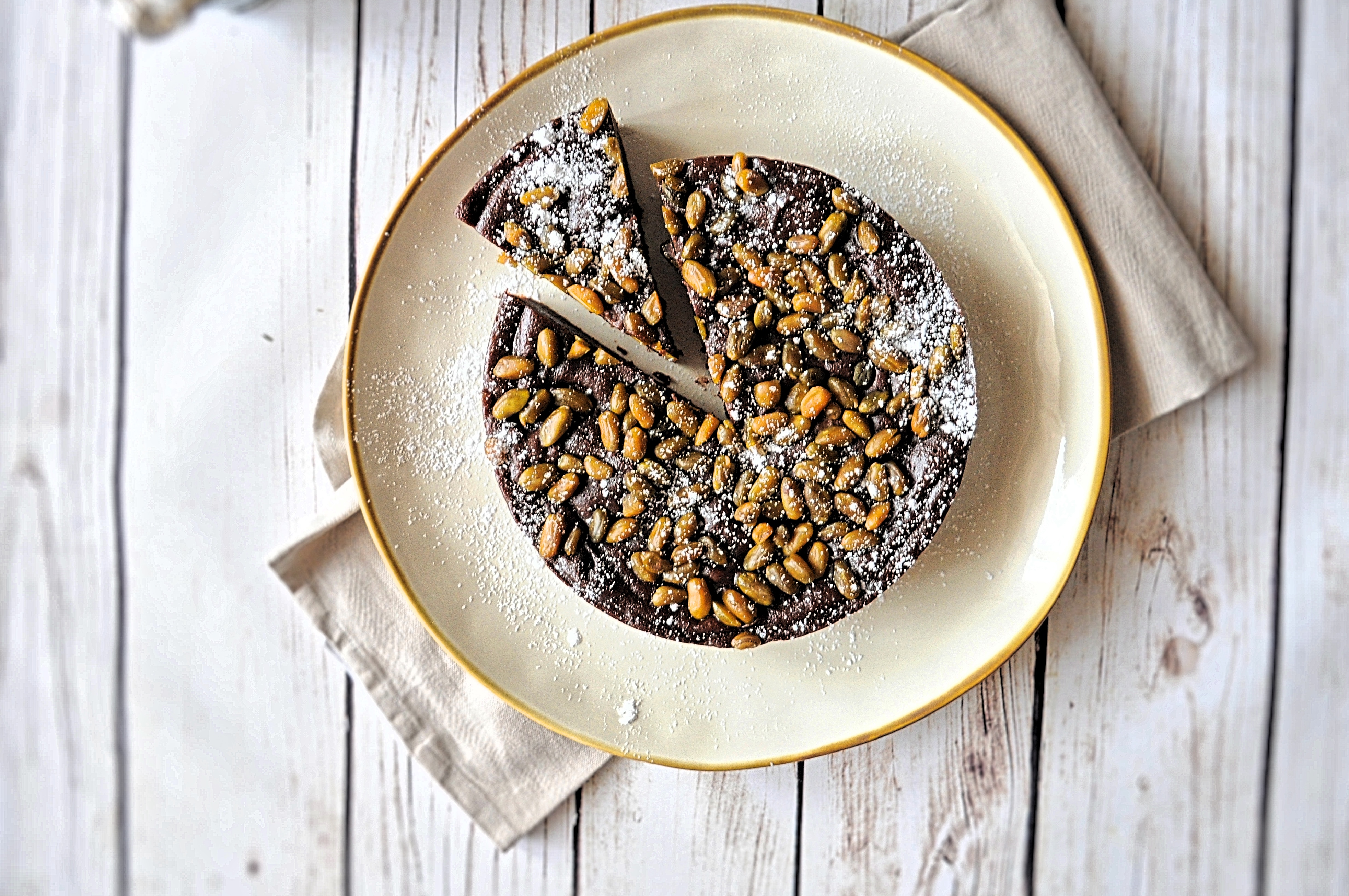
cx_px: 735
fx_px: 1347
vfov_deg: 36.8
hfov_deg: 53.1
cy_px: 436
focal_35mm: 36
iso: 800
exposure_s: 1/50
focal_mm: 22
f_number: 3.8
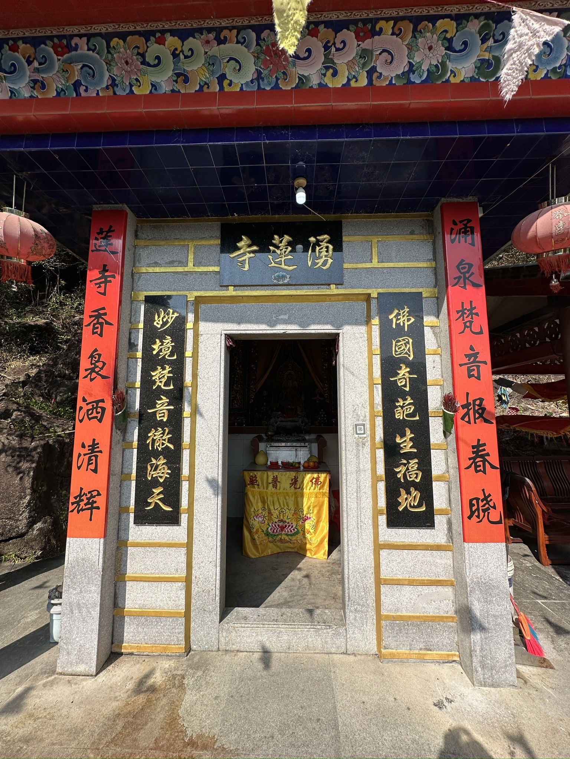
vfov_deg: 102.1
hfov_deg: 85.7
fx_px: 307
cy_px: 380
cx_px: 285
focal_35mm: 14
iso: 50
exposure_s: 1/1595
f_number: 2.2
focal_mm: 2.22
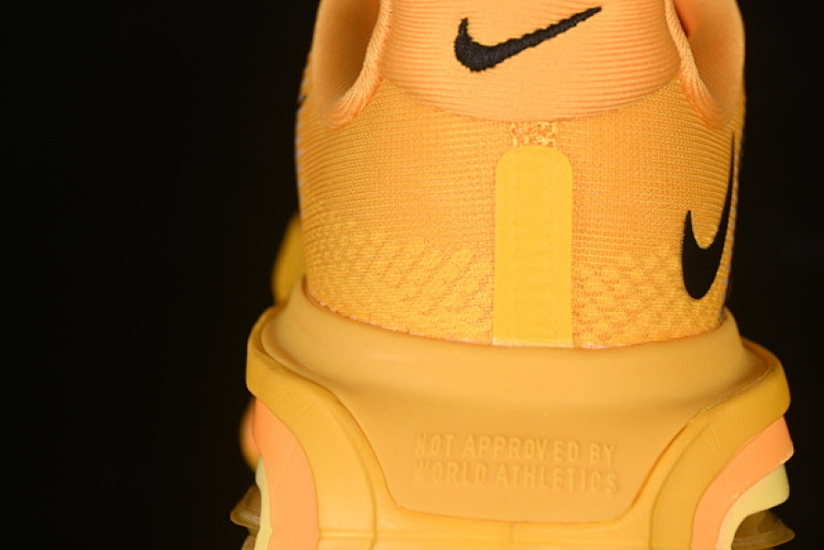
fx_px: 2106
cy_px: 289
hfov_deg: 22.1
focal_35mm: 92
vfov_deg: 14.9
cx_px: 504
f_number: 7.1
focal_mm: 50
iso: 160
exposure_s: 1/80
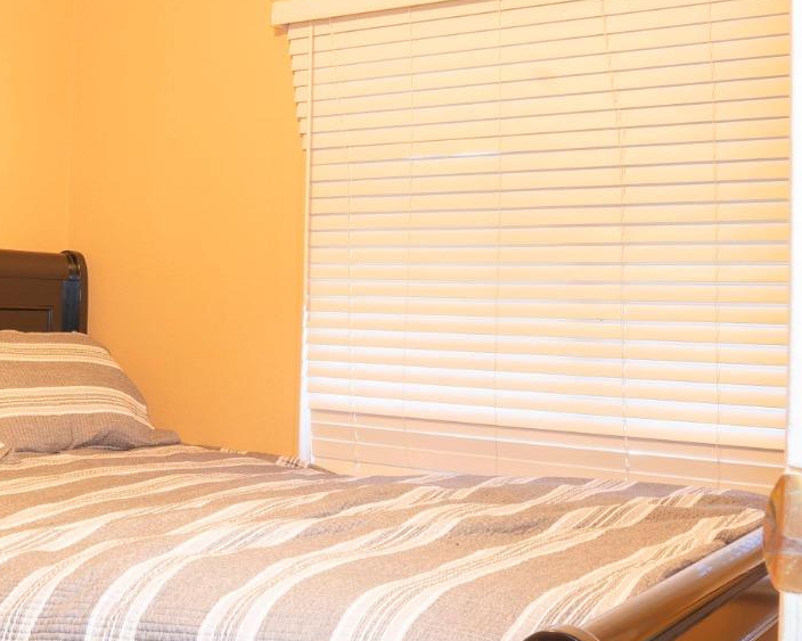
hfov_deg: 36.8
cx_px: 108
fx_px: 1139
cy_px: 290
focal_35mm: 48
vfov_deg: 31.4
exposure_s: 2.5
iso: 100
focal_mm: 16
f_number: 11
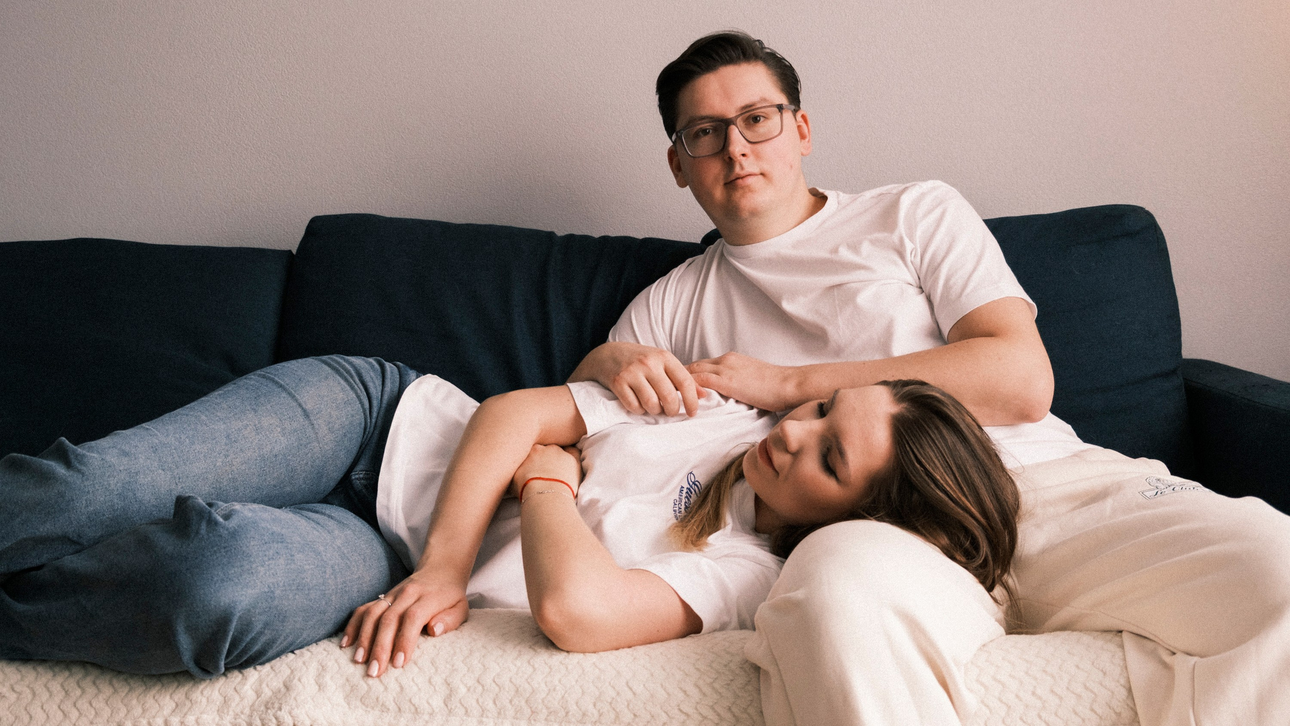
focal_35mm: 38
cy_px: 307
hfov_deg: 53.4
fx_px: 1283
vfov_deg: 31.5
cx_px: 645
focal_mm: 23.3
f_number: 3.2
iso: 1000
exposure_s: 1/160
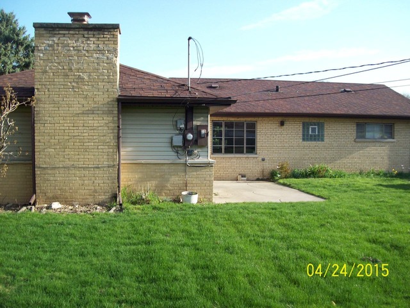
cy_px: 154
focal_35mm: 36
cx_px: 205
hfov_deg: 51.4
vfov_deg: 39.7
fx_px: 426
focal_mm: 6
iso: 80
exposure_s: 1/546
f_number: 2.7
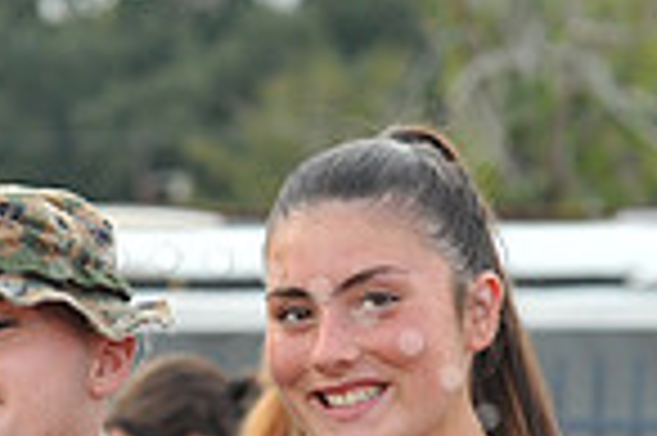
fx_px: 9042
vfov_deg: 2.8
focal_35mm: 496
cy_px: 670
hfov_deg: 4.2
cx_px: 158
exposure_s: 1/250
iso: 1250
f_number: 6.3
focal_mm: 125
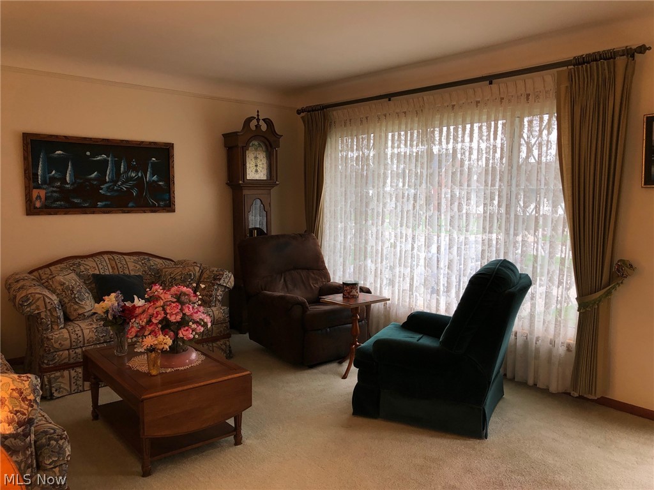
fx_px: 529
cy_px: 245
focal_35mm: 28
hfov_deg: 63.4
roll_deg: -0.4
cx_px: 327
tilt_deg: -5.4
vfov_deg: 49.7
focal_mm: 4
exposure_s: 1/27
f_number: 1.8
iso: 20
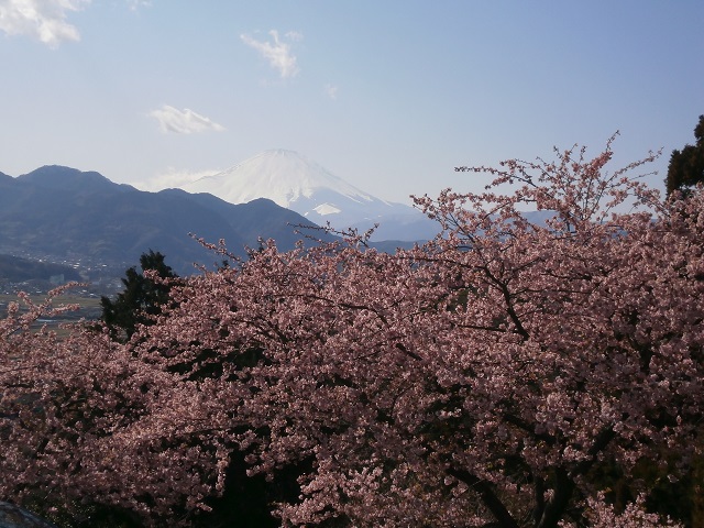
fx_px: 1220
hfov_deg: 32.2
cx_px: 352
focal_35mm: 60
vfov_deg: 24.4
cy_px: 264
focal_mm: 10.7
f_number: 3.9
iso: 80
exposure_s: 1/1600
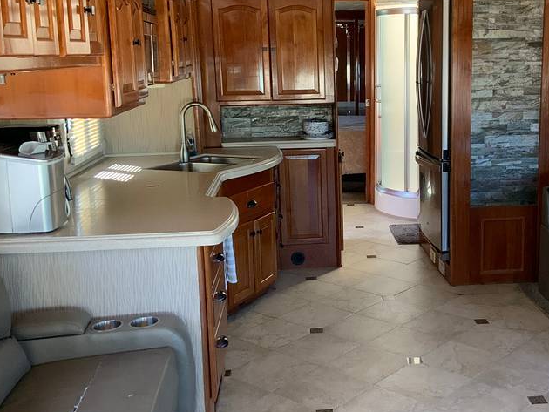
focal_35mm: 46
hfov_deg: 40.7
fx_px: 730
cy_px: 179
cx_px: 370
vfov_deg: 31.5
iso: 100
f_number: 1.8
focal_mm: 3
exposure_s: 1/60
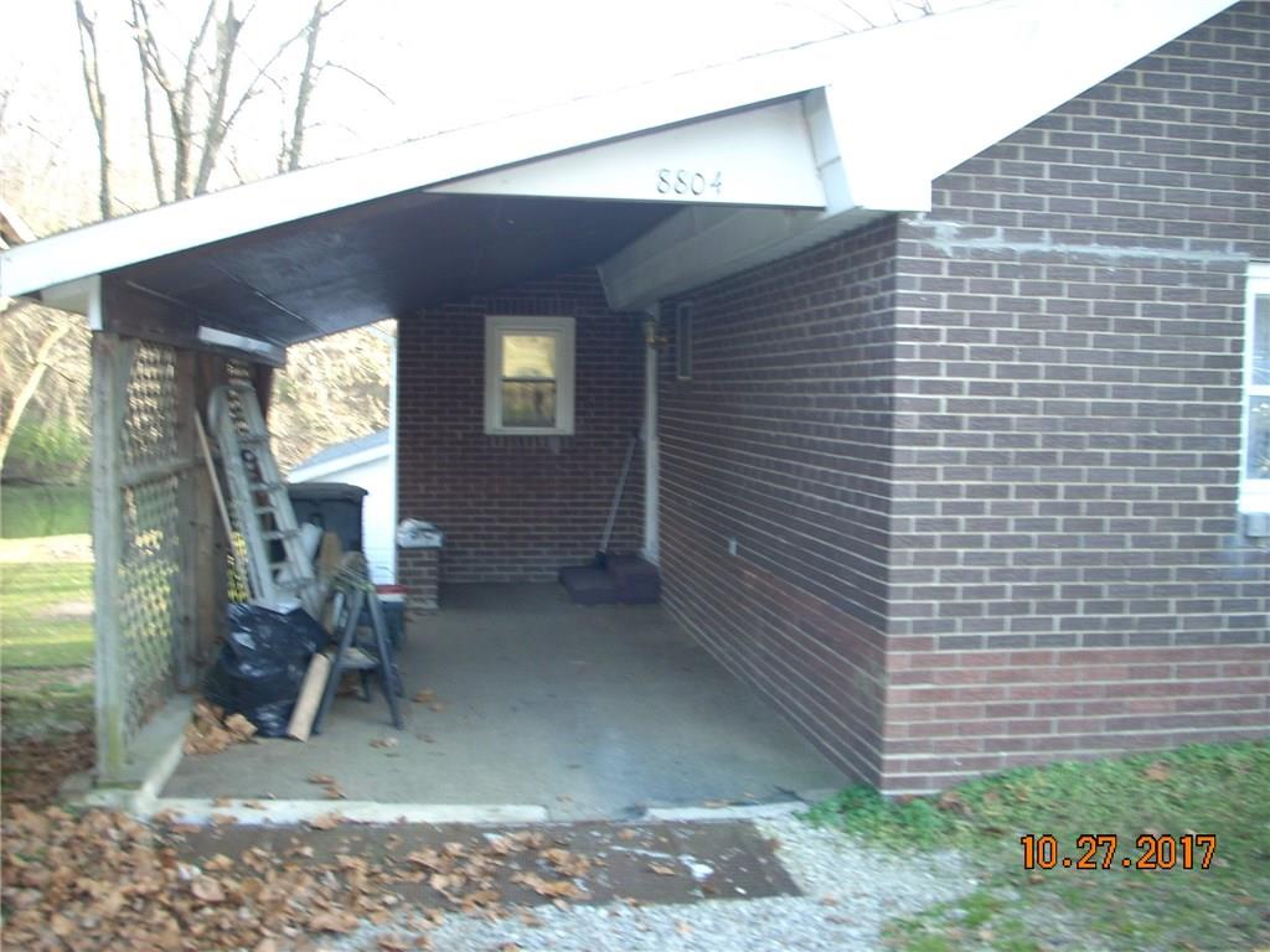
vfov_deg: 38.7
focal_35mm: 37
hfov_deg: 50.1
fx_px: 1357
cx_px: 635
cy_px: 476
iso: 64
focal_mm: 6.2
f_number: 2.8
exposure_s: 1/30
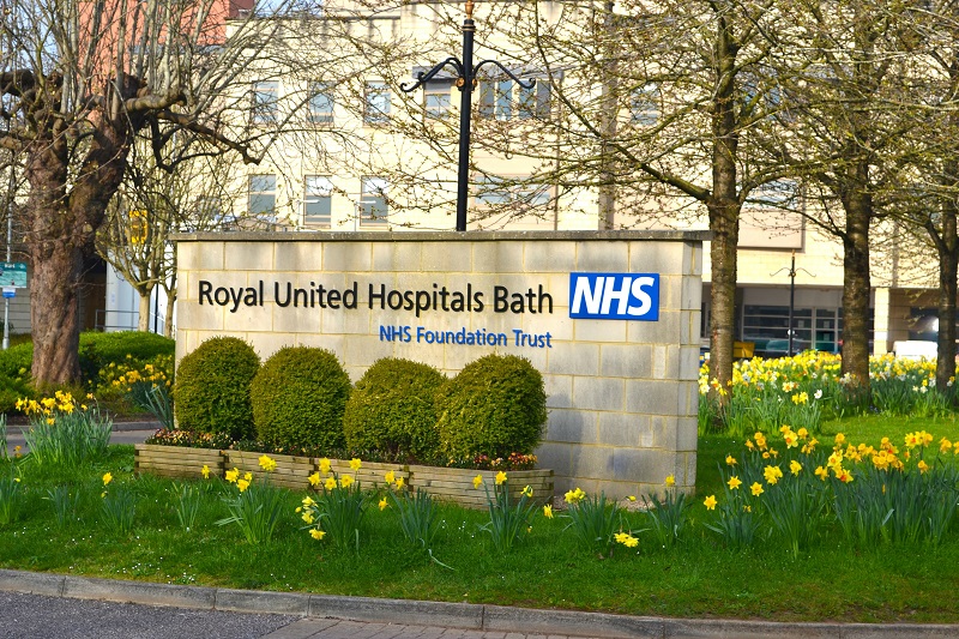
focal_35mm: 82
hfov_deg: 24.6
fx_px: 2197
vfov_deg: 16.5
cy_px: 320
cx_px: 480
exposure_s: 1/200
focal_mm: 55
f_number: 8
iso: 100
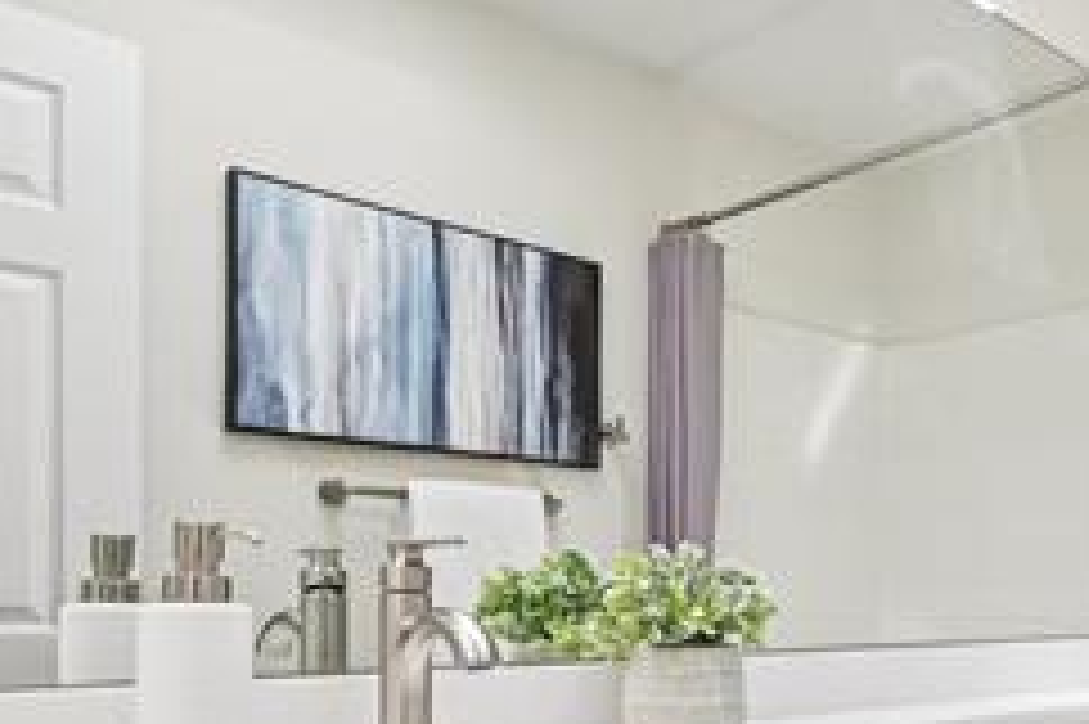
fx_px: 1118
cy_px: 594
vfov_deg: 34.6
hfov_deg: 45.3
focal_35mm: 37
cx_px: 1044
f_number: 11
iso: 125
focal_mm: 14
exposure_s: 1/15
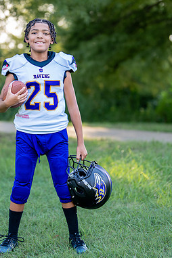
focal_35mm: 99
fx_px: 709
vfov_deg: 20.6
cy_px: 123
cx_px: 49
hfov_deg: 13.8
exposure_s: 1/640
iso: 100
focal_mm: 50
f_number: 1.2
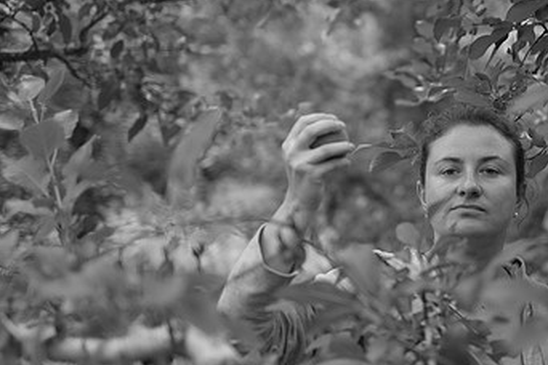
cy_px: 150
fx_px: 1370
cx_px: 439
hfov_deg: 22.3
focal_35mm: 90
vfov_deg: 15.2
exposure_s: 1/450
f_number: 1.4
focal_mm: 35
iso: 200
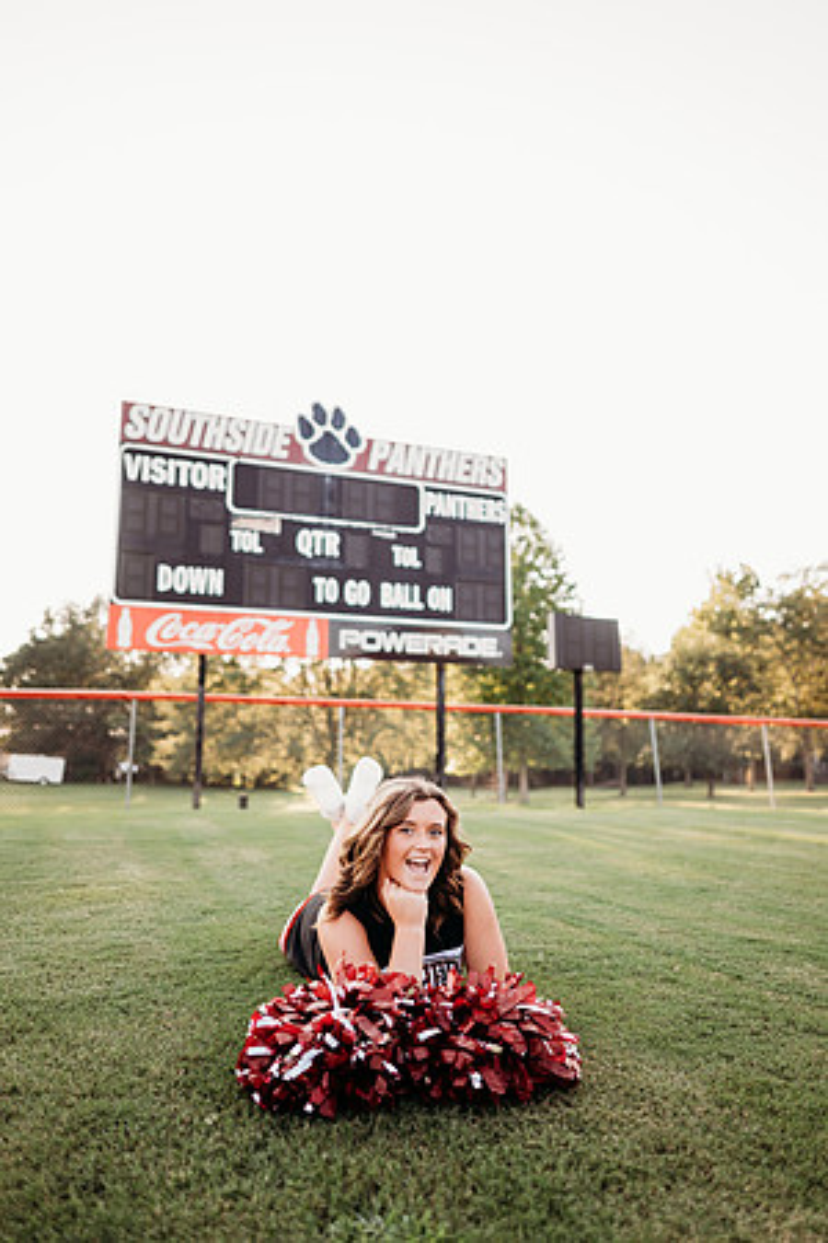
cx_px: 414
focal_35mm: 24
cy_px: 622
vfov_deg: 73.7
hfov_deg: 53.1
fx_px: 828
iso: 125
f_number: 2
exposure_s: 1/500
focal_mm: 24
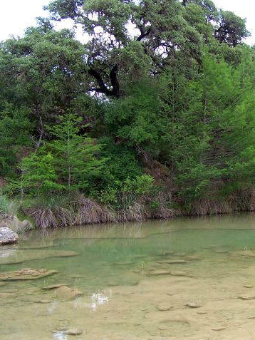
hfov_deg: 27.8
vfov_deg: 37.5
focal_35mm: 51
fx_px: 501
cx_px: 213
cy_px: 170
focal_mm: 6.3
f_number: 2.8
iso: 80
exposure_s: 1/350
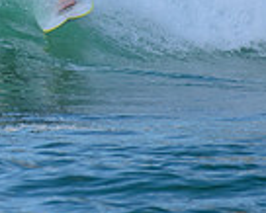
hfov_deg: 0.8
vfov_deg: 0.6
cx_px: -173
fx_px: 19349
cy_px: -82
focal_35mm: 2456
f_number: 5.6
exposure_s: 1/2000
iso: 900
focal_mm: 500
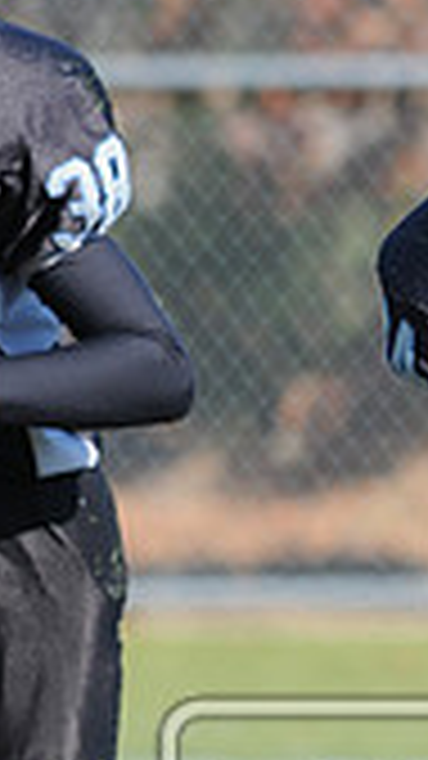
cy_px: 908
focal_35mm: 1615
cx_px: 840
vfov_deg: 1.3
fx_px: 32600
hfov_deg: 0.8
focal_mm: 300
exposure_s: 1/500
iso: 200
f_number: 6.3
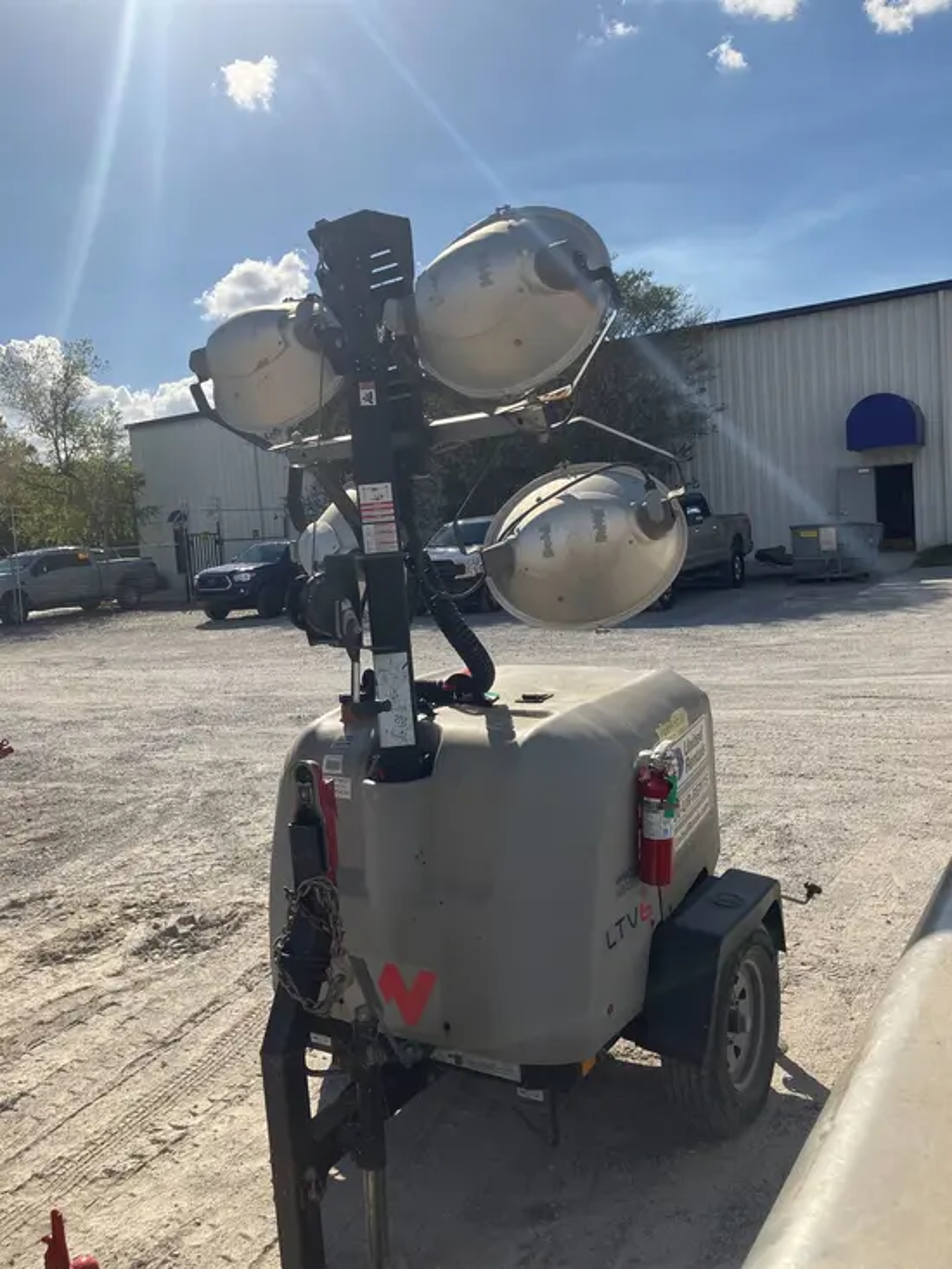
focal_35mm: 28
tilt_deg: -3.7
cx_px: 476
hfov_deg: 49.8
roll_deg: +3.9
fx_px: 1026
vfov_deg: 63.4
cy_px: 634
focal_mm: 3.99
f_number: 1.8
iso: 32
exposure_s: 1/3040
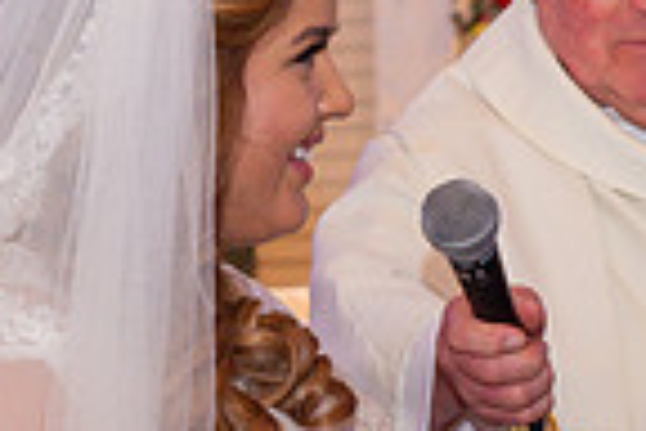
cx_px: 377
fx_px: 5060
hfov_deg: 7.3
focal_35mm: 282
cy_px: 346
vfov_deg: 4.9
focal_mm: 70
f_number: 4.5
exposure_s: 1/60
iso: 1250
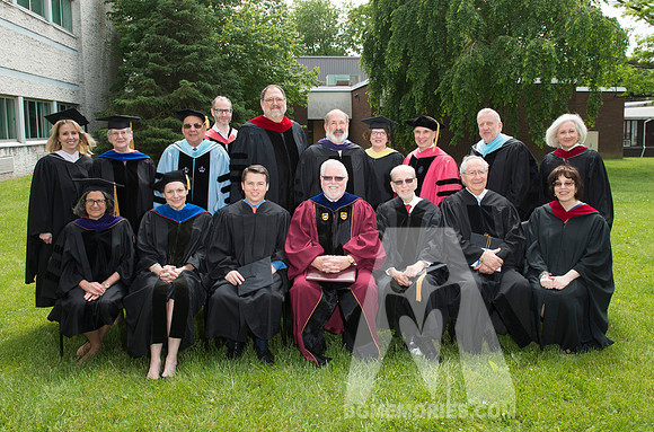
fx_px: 576
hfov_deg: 59.1
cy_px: 198
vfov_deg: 41.1
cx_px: 346
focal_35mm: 32
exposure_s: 1/250
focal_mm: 26
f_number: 9
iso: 320
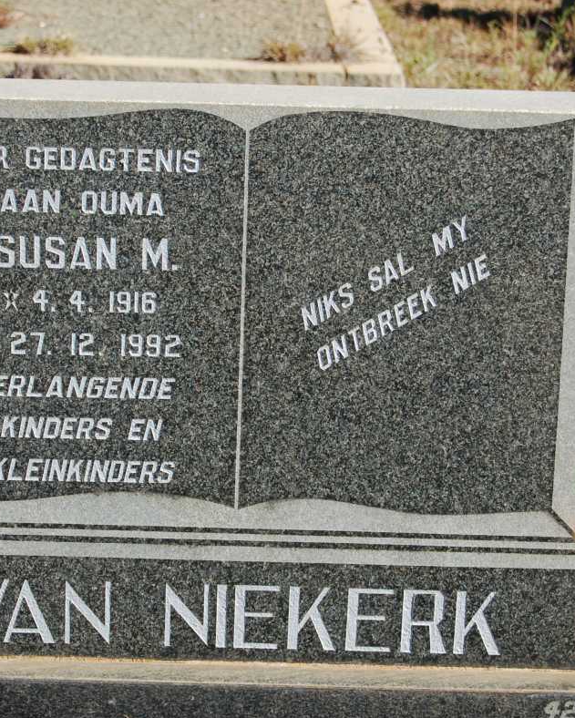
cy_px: 362
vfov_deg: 17.9
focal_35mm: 107
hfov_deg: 14.4
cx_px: 255
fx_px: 2275
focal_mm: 50
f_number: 6.3
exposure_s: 1/320
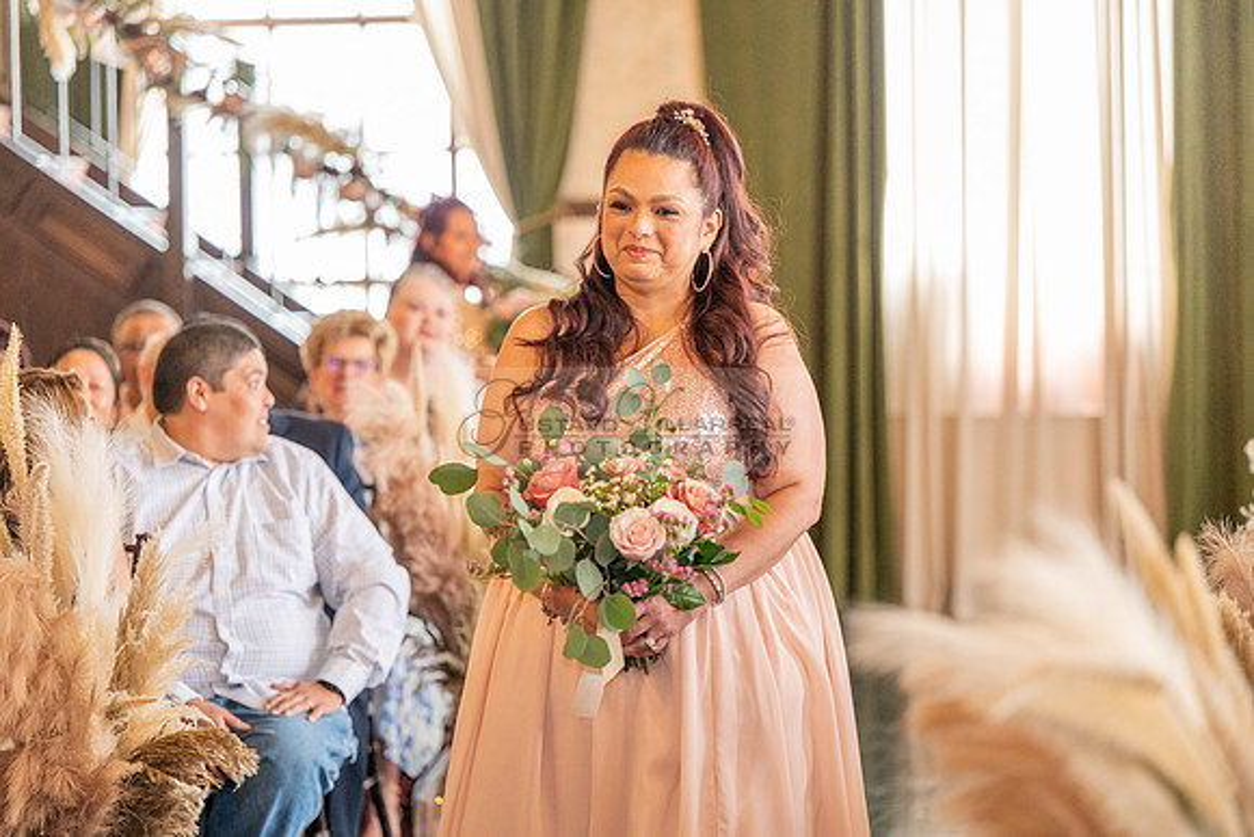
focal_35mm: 125
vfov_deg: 11.0
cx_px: 627
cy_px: 418
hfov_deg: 16.4
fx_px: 4355
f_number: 2.8
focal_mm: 125
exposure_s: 1/200
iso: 1600
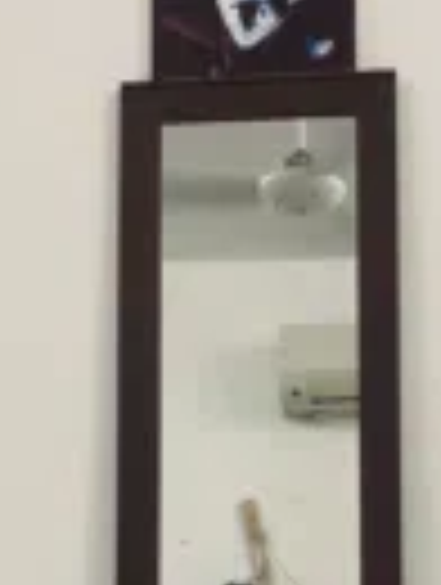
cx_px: 369
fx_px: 1354
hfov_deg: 18.3
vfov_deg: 23.3
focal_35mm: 80
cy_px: 594
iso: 160
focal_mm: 4.25
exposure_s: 1/50
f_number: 1.8
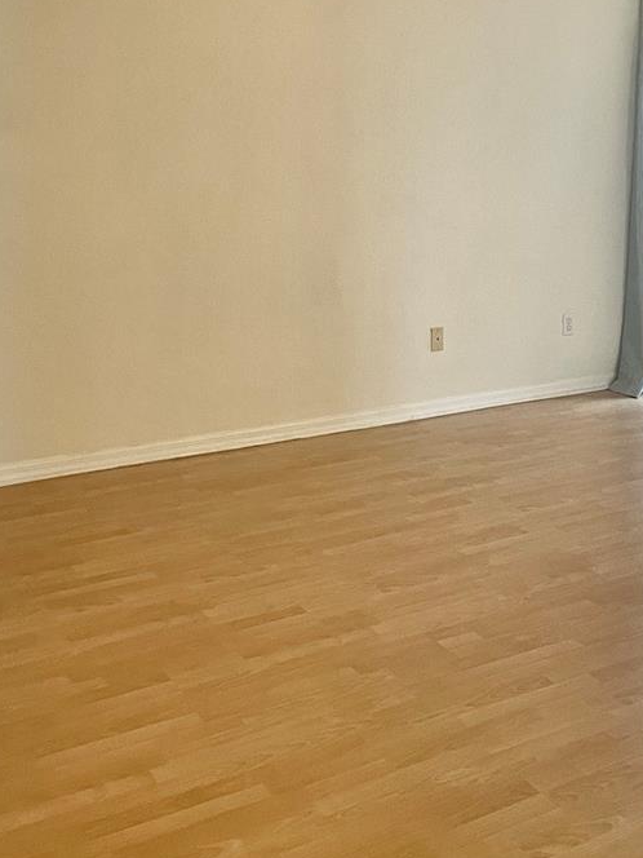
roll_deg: -0.4
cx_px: 553
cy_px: 202
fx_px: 1164
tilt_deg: -1.9
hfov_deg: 29.8
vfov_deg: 39.2
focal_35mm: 47
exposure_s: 1/60
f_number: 1.6
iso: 200
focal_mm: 4.2
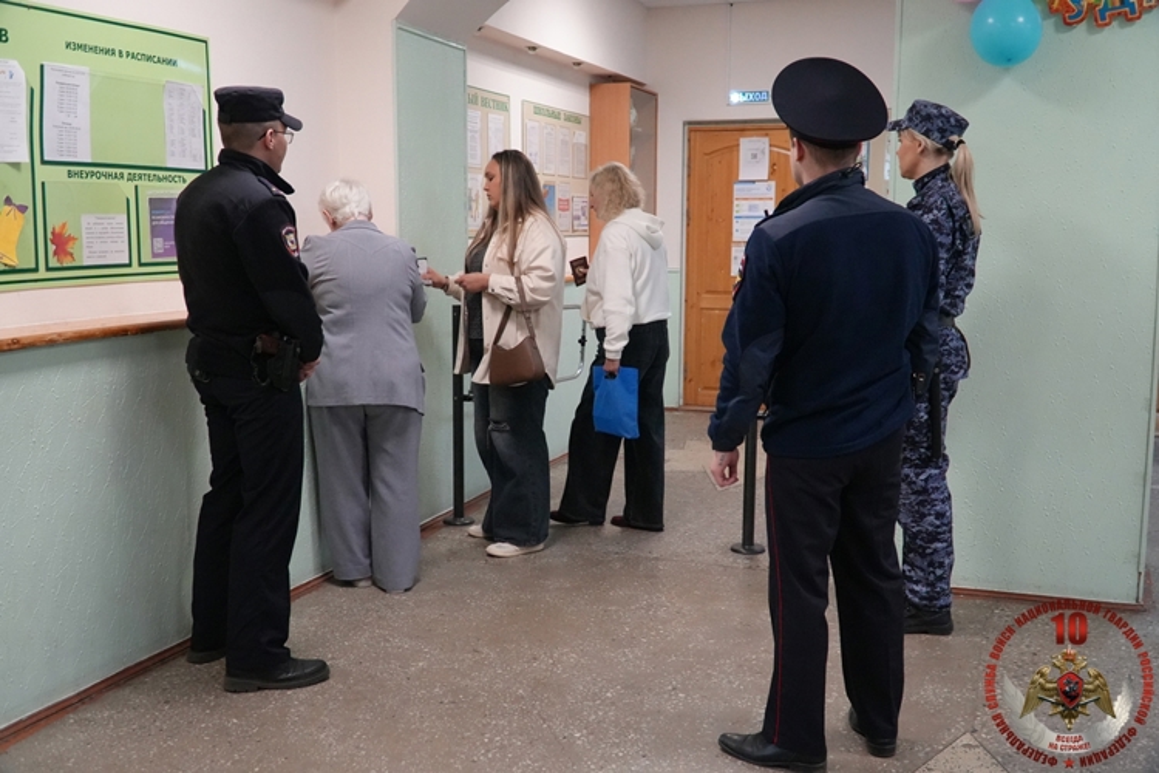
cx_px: 580
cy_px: 386
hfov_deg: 57.2
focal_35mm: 33
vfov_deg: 40.0
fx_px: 1062
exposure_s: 1/160
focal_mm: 22
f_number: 4
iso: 3200
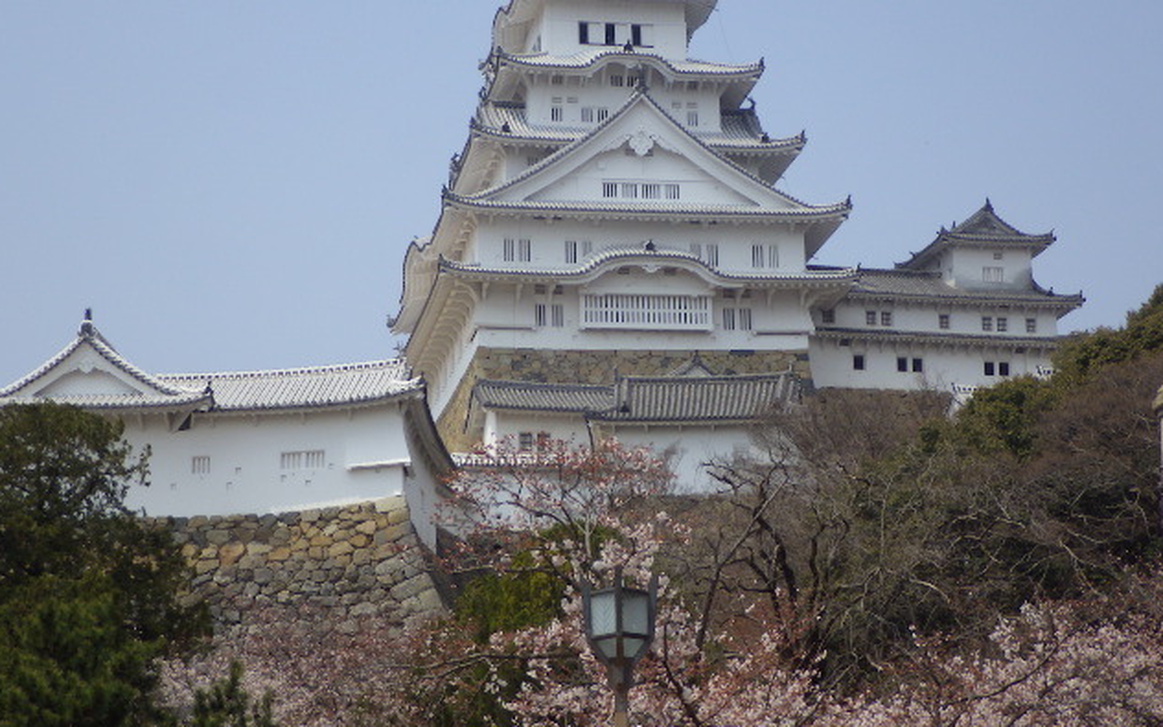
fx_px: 2758
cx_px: 580
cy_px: 353
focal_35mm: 87
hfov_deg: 23.8
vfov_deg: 15.0
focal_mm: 14.4
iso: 125
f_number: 5.7
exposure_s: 1/640
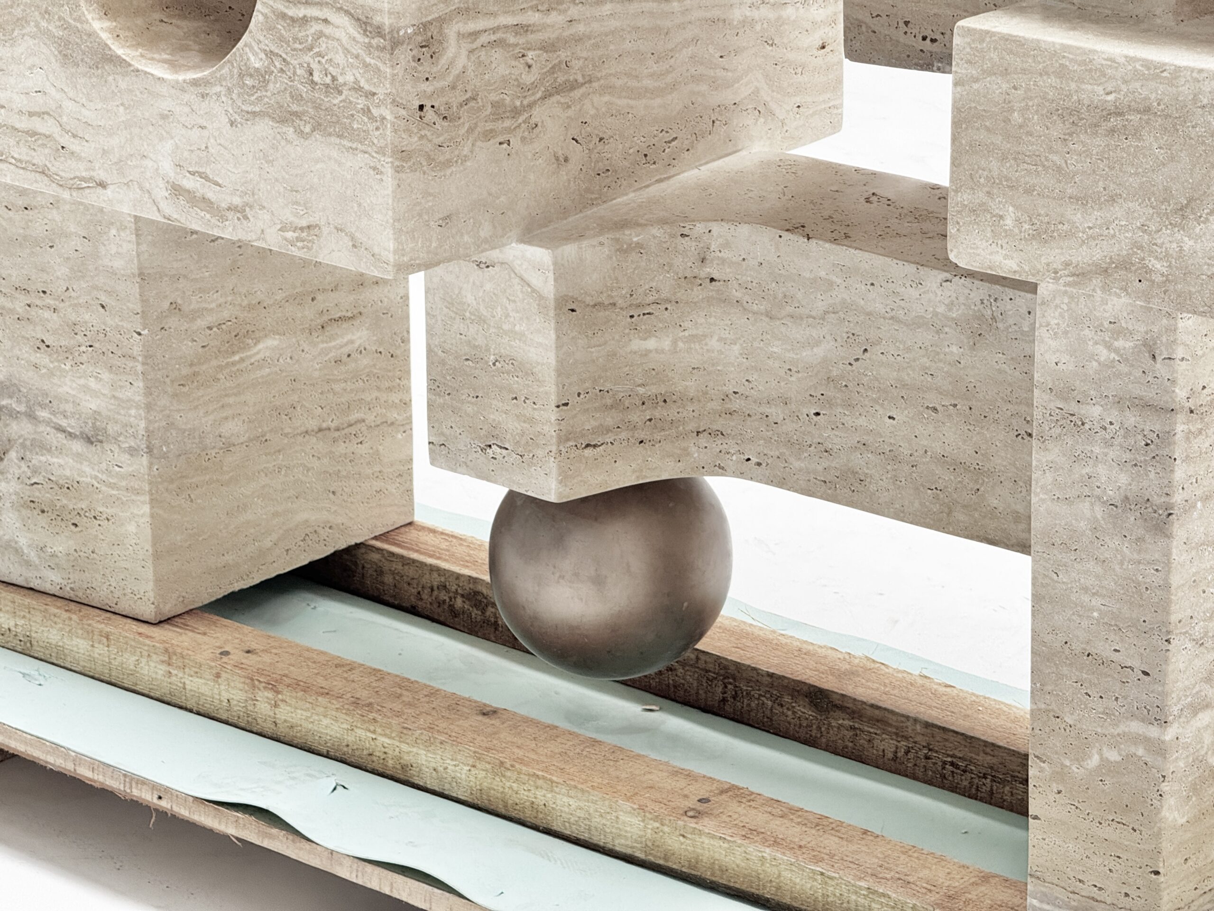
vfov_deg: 12.3
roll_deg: +1.3
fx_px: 4208
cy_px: 456
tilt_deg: -19.4
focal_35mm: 120
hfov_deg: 16.4
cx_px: 607
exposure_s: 1/100
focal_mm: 15.66
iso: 200
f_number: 2.8
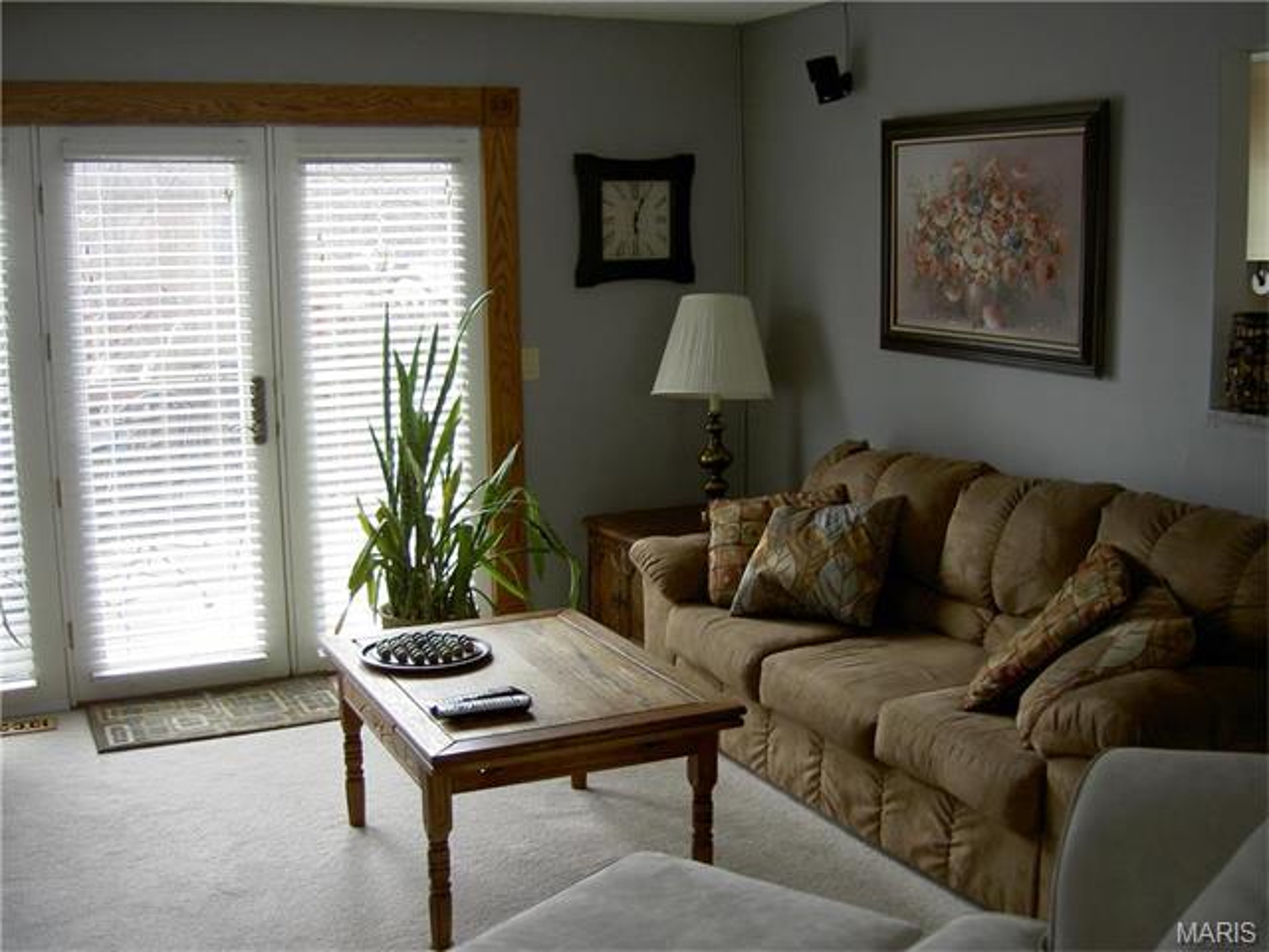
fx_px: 1430
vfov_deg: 36.8
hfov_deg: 47.9
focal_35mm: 39
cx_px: 634
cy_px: 476
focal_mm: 8
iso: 100
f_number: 2.8
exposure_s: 1/65.8
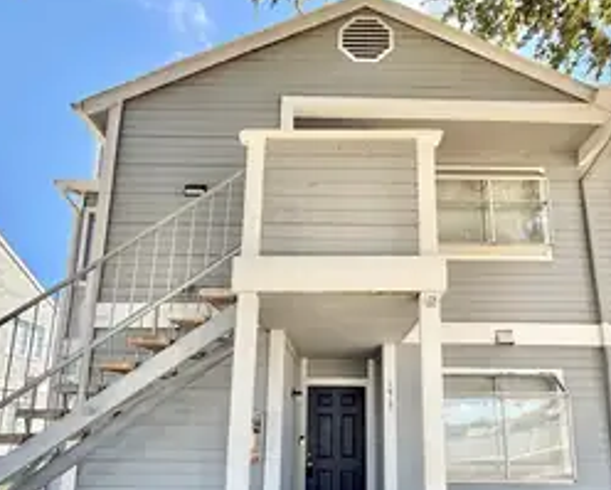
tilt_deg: +10.5
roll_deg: -0.7
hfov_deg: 74.7
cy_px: 352
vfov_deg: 60.6
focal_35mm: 22
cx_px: 342
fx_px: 398
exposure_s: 1/361
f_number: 2.2
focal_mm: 2.22
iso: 50
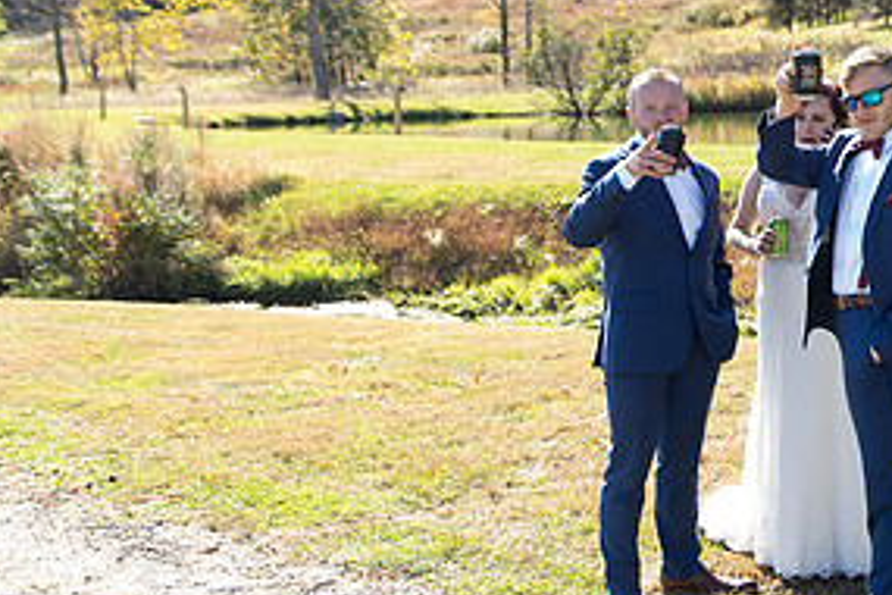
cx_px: 982
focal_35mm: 62
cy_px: 128
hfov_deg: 29.2
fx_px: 1536
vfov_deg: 21.7
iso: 50
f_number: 2.8
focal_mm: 24
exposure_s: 1/200
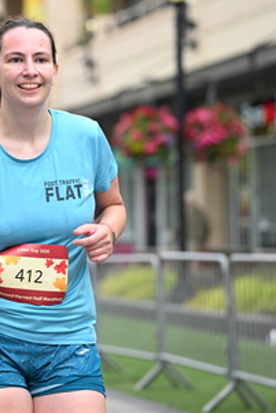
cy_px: 133
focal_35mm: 170
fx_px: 1953
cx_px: 34
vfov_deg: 12.1
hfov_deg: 8.1
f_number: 2.8
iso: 640
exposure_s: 1/1600
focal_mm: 93
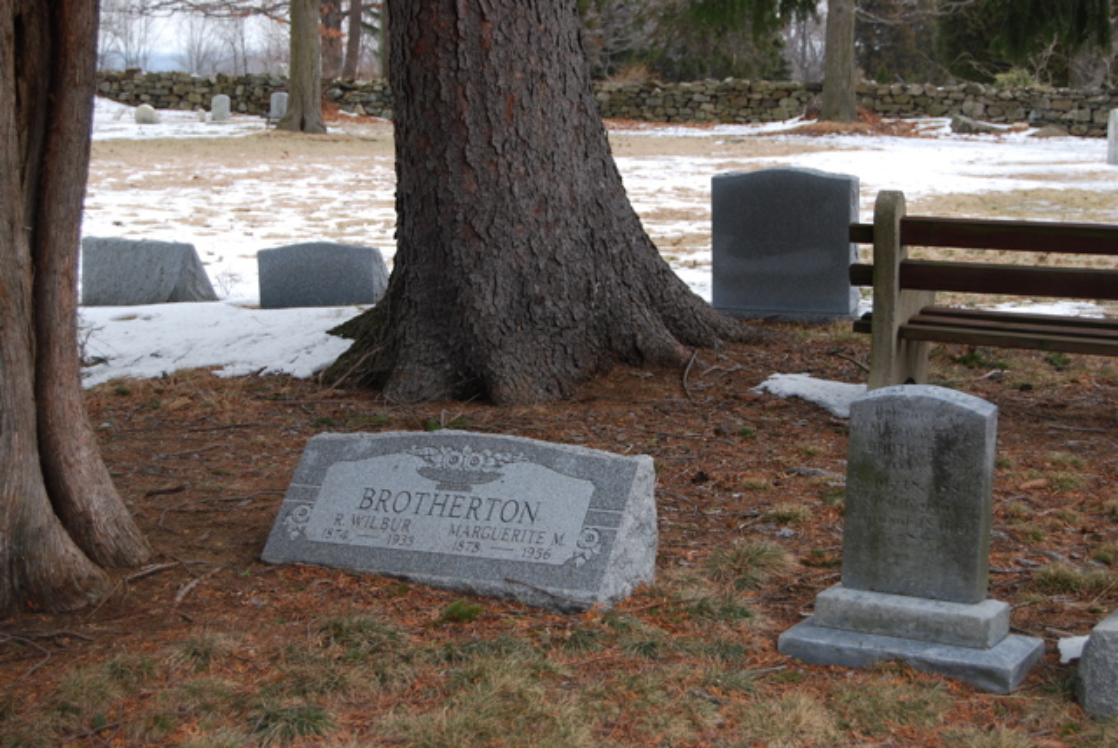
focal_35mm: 63
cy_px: 374
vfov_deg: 21.6
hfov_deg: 31.9
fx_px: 1958
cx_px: 559
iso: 200
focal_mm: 42
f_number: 5.3
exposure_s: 1/100
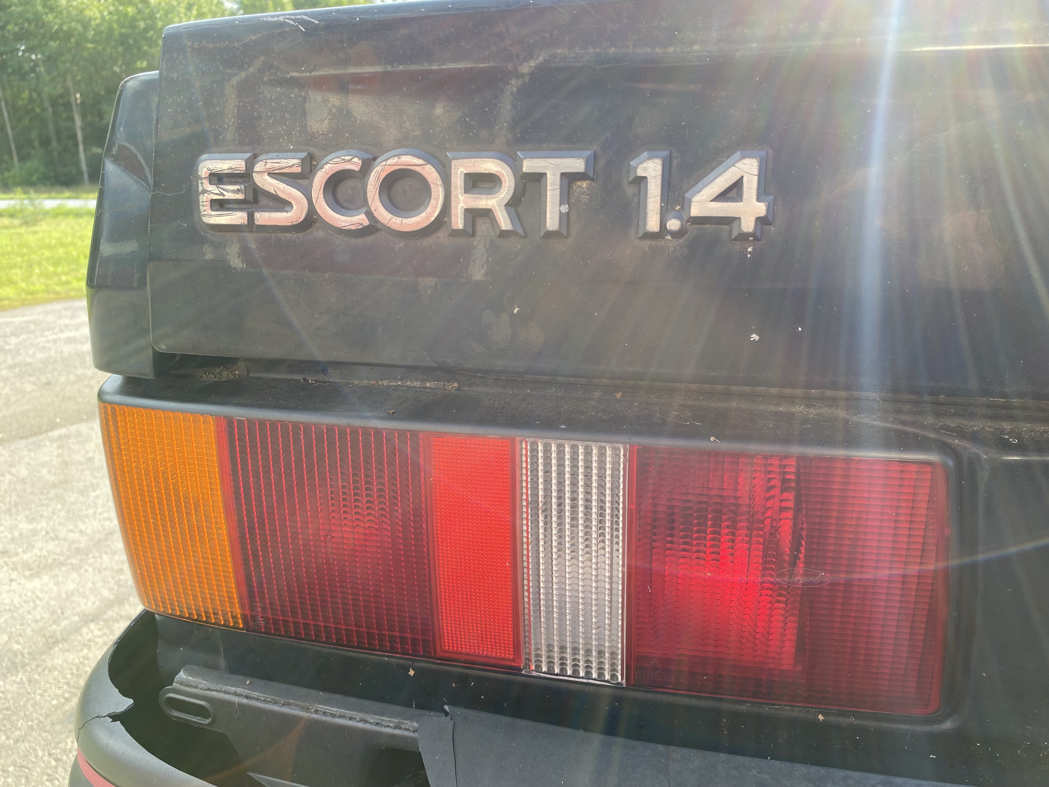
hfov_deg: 67.3
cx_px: 524
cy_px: 394
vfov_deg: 53.1
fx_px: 788
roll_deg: +0.7
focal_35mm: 26
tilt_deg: -16.0
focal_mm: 4.25
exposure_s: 1/299
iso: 32
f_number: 1.8
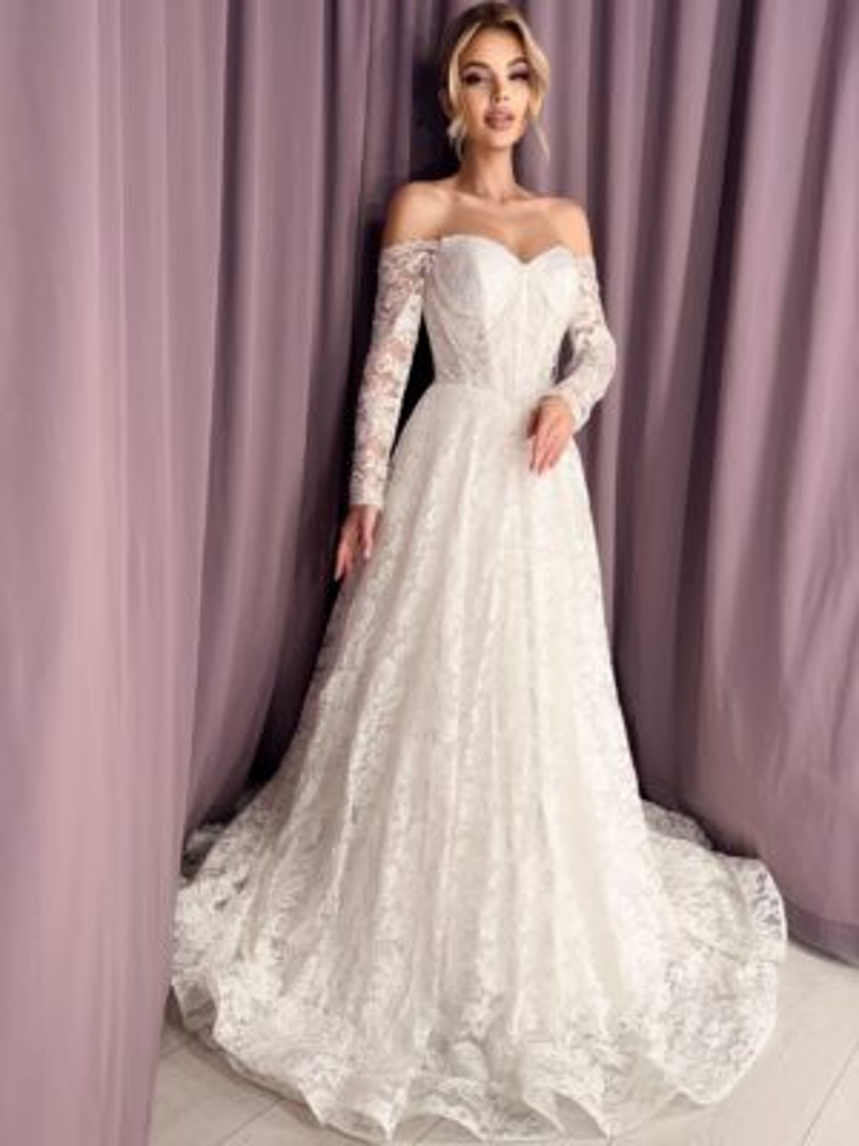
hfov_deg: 56.8
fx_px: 794
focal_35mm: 24
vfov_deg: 71.6
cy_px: 573
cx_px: 430
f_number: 1.78
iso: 80
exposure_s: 1/100
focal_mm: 6.76
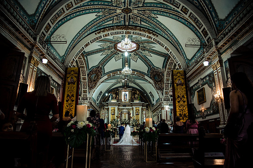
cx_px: 126
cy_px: 84
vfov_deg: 52.6
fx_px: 171
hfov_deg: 73.0
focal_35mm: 24
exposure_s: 1/125
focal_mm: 24
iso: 1600
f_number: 5.6
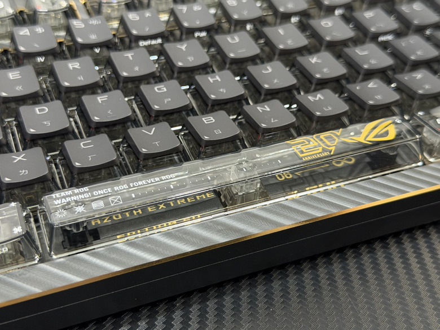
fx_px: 610
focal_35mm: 48
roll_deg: +0.4
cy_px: 165
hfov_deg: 39.7
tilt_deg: -34.5
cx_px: 220
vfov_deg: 30.3
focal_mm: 6.76
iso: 320
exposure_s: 1/40
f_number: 1.78
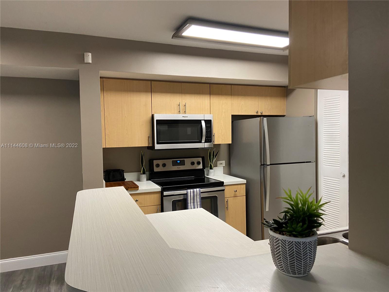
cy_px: 146
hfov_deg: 67.3
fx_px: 292
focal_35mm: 26
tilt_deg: -3.4
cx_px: 194
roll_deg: +3.1
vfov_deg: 53.1
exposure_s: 1/60
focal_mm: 4.25
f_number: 1.8
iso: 125
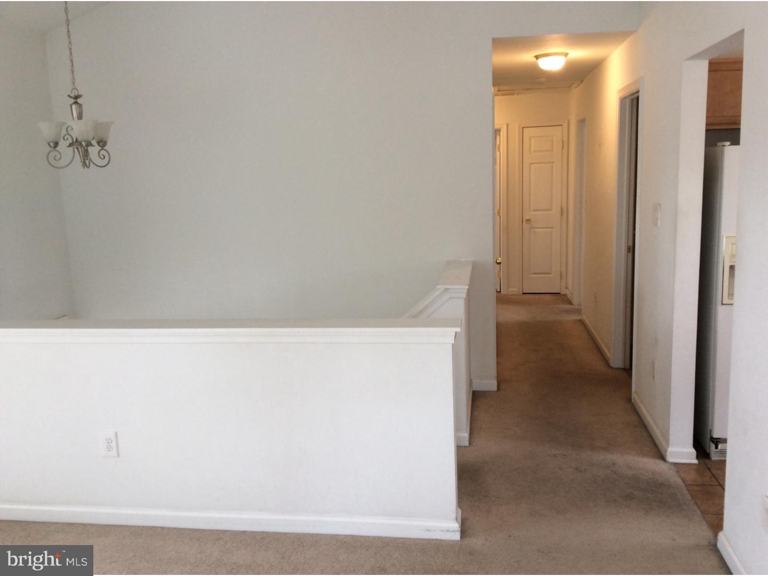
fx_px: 710
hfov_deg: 56.8
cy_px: 288
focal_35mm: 32
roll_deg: +2.4
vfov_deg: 44.2
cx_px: 384
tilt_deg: -9.9
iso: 40
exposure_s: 1/24
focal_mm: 3.3
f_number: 2.4
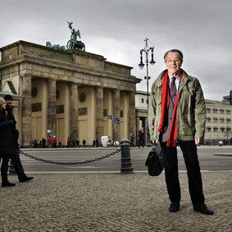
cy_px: 122
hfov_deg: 36.8
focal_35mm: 46
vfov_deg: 36.8
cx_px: 108
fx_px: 349
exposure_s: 1/250
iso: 250
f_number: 7.1
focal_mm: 34
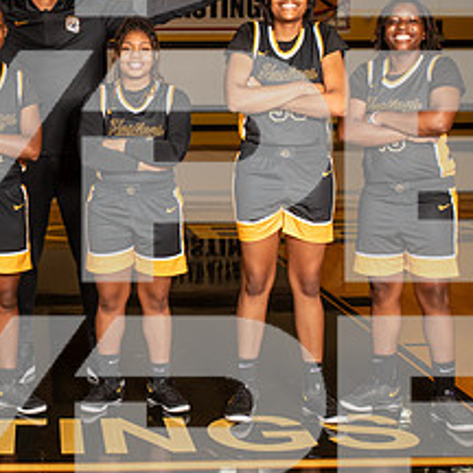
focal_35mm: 73
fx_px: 1129
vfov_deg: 23.6
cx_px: 39
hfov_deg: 23.0
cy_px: 168
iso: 640
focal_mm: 32
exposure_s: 1/400
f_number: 7.1
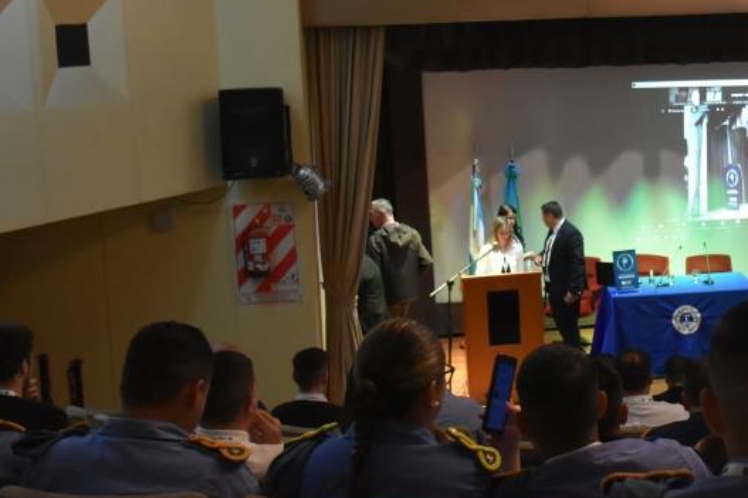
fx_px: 1454
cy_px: 133
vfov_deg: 19.3
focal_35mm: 70
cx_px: 687
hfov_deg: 27.7
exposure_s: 1/50
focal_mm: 24
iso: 3200
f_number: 3.8
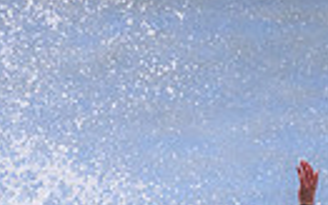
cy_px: 309
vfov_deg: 0.4
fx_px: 32275
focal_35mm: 3609
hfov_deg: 0.6
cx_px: 108
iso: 1800
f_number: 13
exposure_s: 1/2000
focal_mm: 800
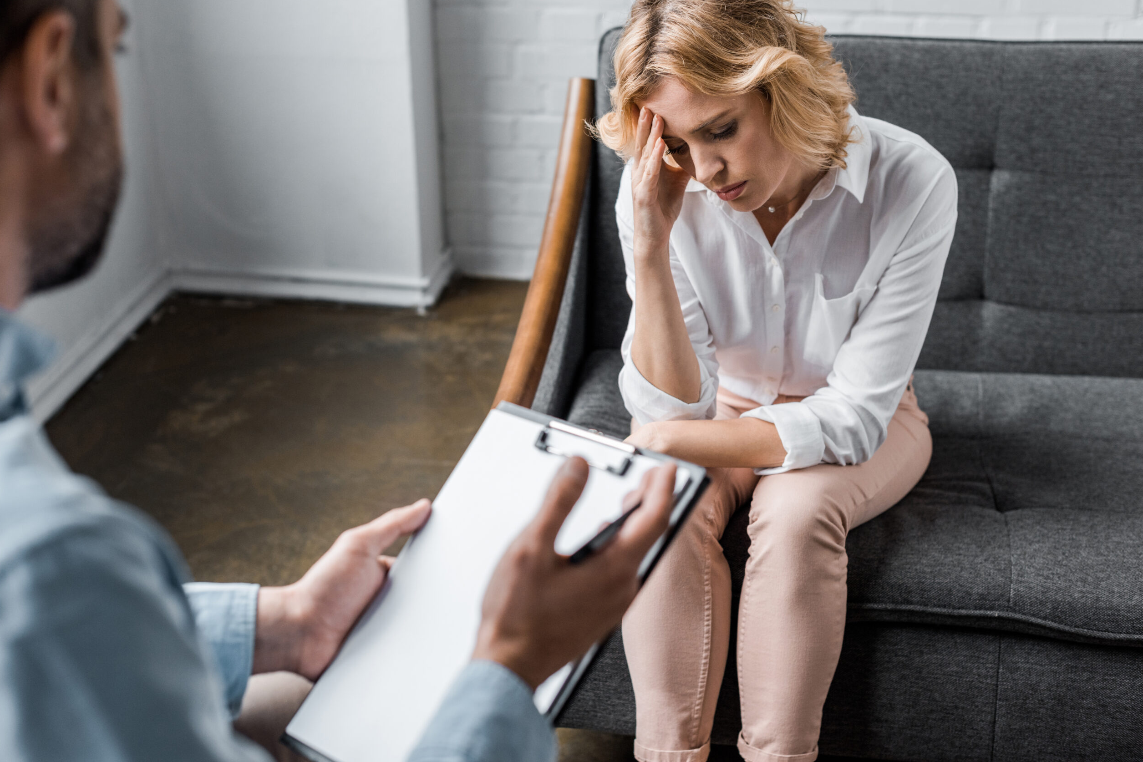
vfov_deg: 26.5
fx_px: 1619
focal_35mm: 51
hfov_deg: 38.9
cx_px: 565
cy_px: 383
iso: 320
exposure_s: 1/200
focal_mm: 50
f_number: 3.5
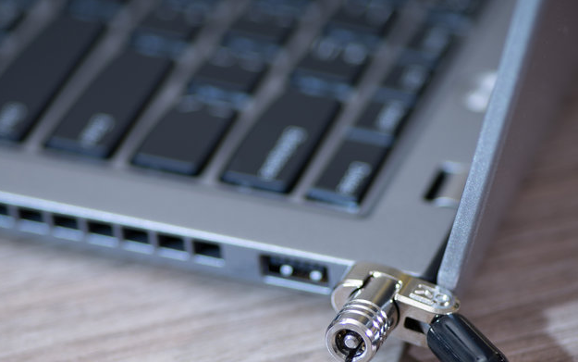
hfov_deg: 12.8
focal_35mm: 163
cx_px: 257
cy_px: 271
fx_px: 2568
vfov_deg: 8.0
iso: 100
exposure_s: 1/60
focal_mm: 100
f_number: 6.3
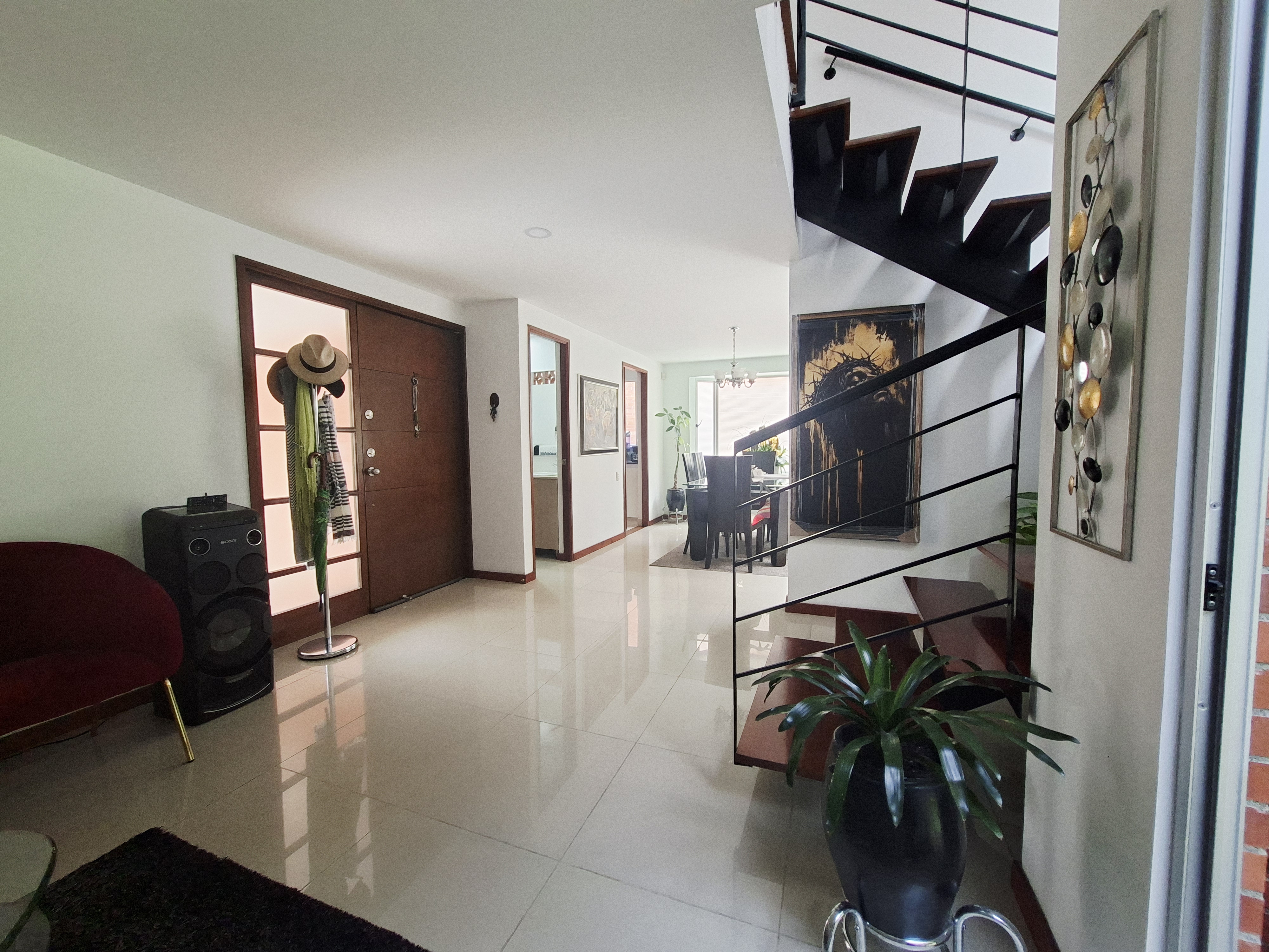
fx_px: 477
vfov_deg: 89.9
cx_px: 634
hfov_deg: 106.2
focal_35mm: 13
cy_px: 476
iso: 125
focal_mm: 1.74
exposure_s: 1/30
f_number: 2.2
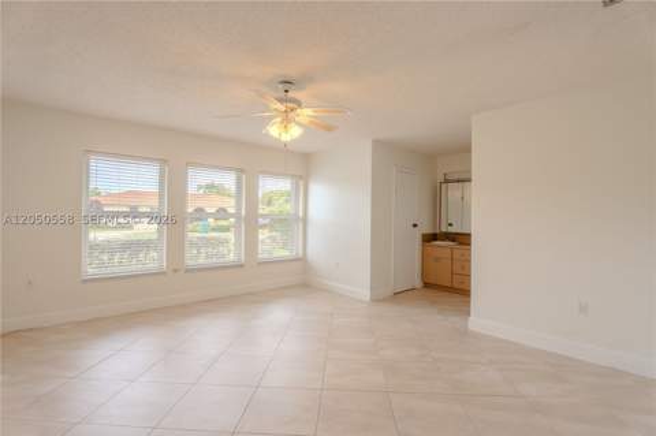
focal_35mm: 17
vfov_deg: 71.6
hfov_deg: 94.7
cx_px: 328
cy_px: 218
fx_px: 302
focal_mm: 16.6
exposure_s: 1/80
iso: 100
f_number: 9
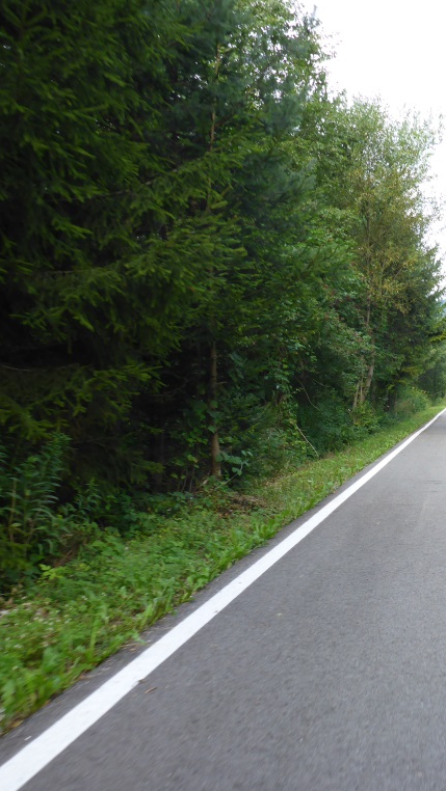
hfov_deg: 27.3
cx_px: 448
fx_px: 861
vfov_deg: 49.4
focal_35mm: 41
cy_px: 394
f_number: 3.3
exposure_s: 1/160
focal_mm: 4.9
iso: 100
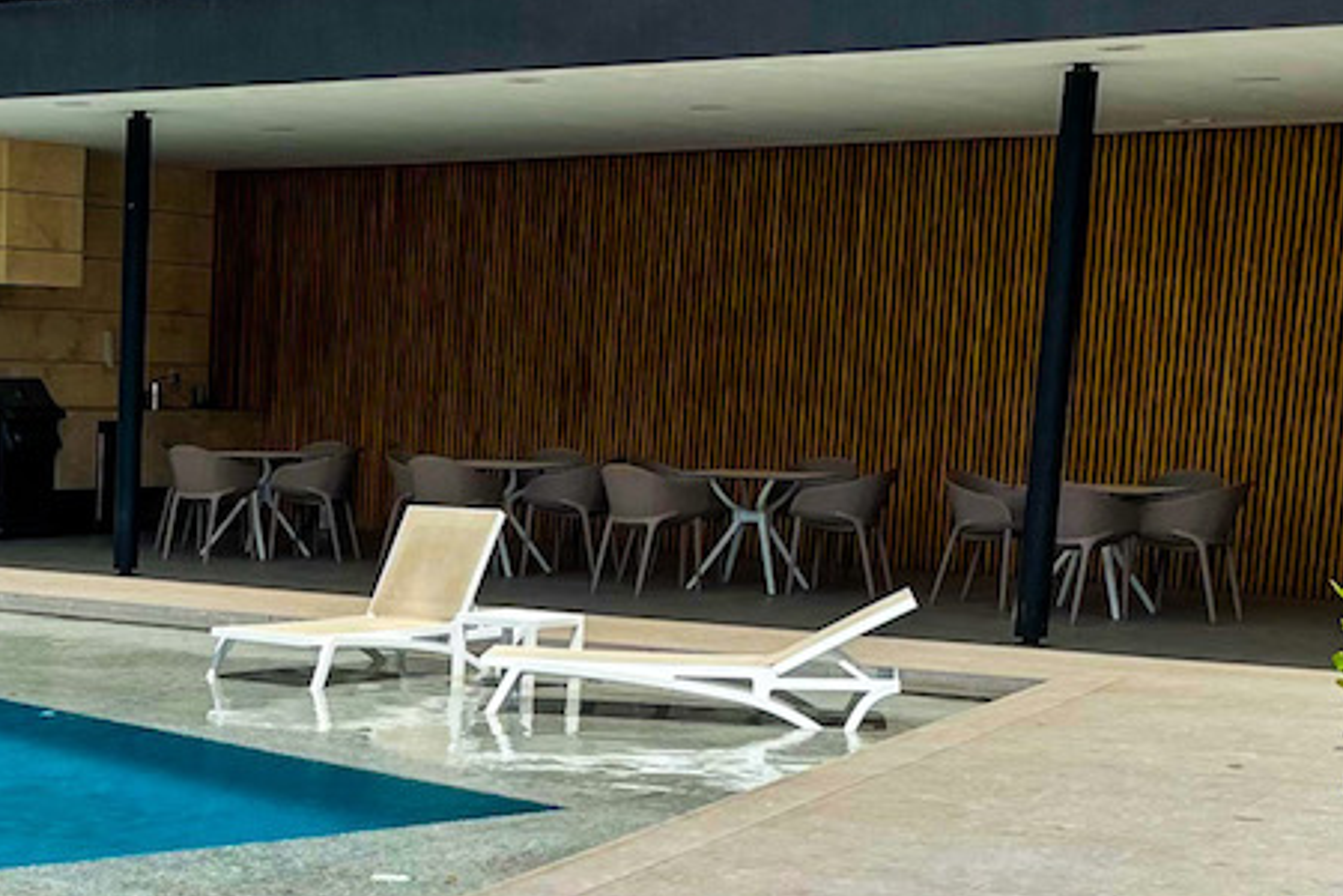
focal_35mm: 77
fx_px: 2872
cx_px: -9
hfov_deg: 25.0
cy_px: 917
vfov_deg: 17.3
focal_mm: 4.2
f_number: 1.6
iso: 32
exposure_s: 1/5300
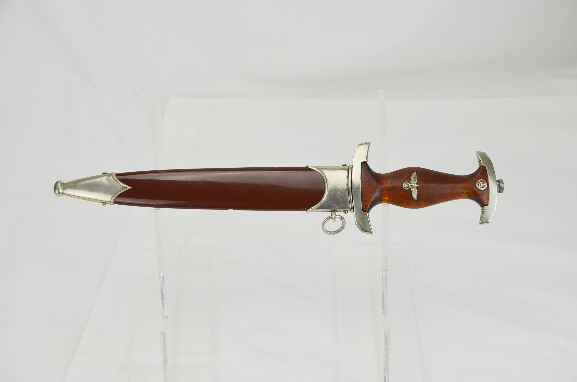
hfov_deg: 41.2
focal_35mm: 48
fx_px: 768
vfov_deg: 28.0
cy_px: 191
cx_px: 288
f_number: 5.6
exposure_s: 1/125
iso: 250
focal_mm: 32
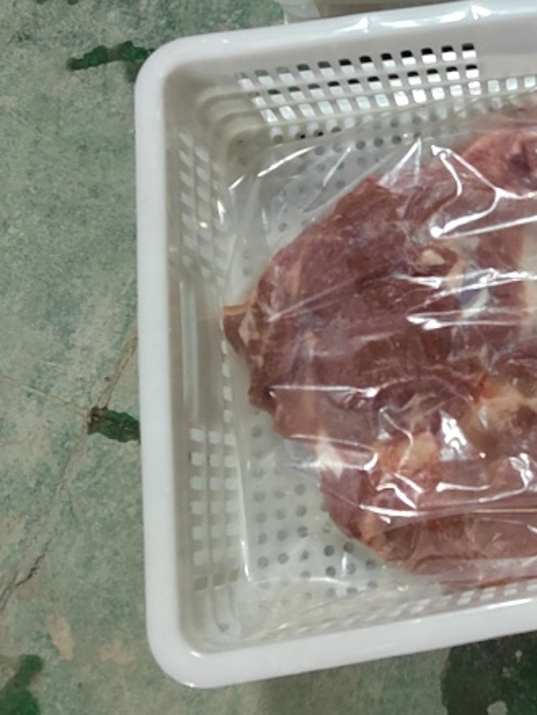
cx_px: 589
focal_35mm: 56
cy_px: 102
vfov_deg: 32.9
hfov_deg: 24.4
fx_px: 1157
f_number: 1.9
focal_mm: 5.52
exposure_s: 1/100
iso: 2113
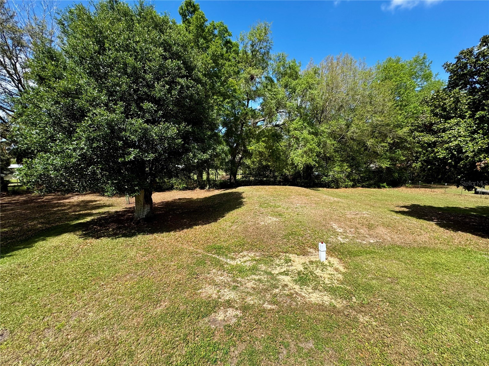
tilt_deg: -4.2
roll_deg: +0.9
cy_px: 183
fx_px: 198
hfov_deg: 102.1
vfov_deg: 85.7
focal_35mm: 14
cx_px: 244
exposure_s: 1/993
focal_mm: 2.22
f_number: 2.2
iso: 40
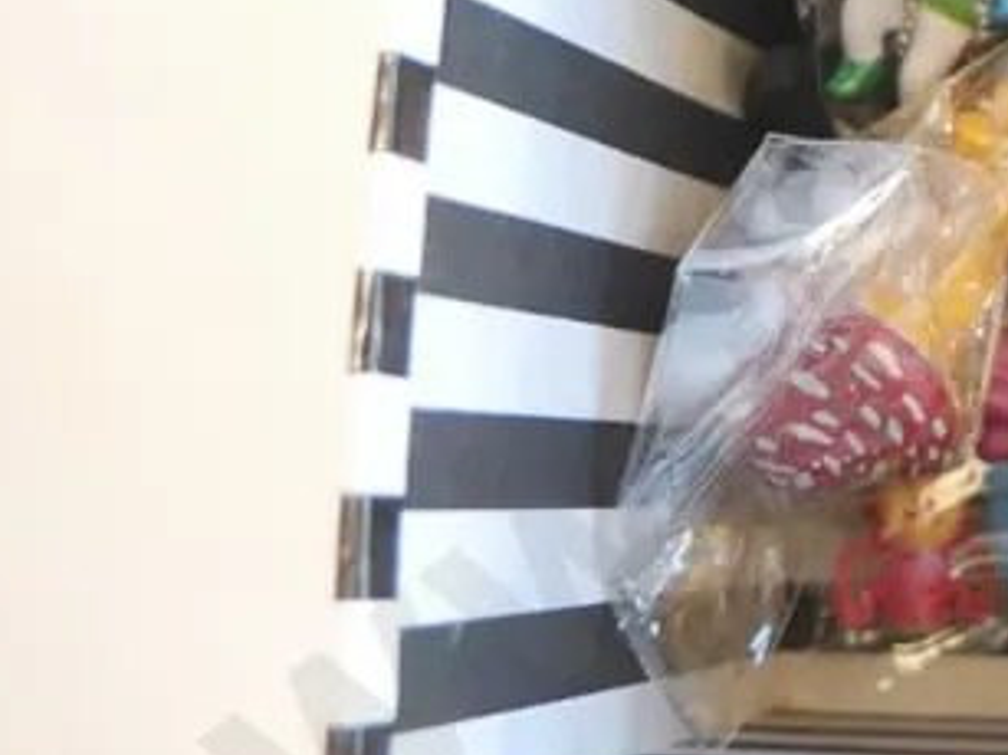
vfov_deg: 14.2
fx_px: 2911
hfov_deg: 17.4
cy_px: -197
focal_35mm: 100
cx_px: 1586
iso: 1000
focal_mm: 15
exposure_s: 1/60
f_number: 3.7
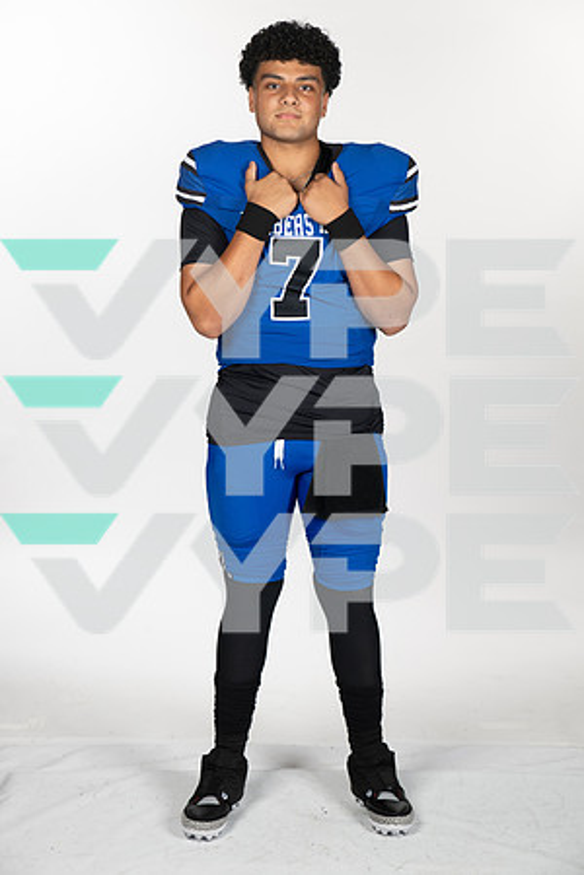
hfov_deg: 19.5
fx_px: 1703
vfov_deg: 28.8
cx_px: 292
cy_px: 438
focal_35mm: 70
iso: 250
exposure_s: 1/400
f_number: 7.1
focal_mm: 70
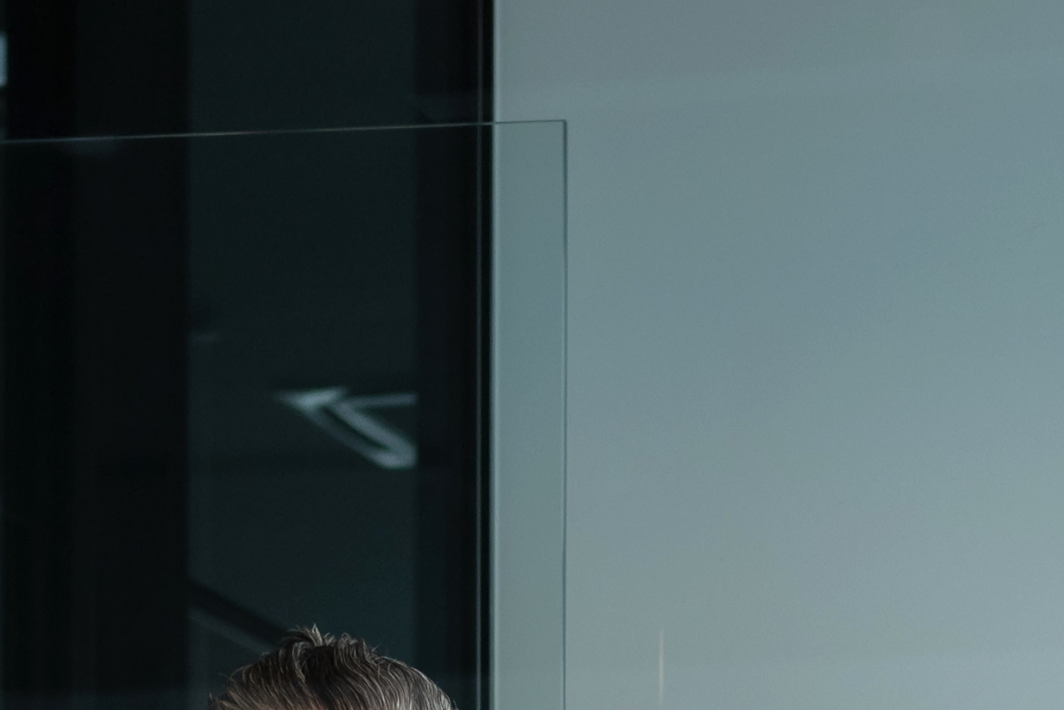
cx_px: 1088
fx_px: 5409
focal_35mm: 183
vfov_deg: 7.0
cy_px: 1748
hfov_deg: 11.1
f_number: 2.2
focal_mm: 35
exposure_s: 1/320
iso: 320
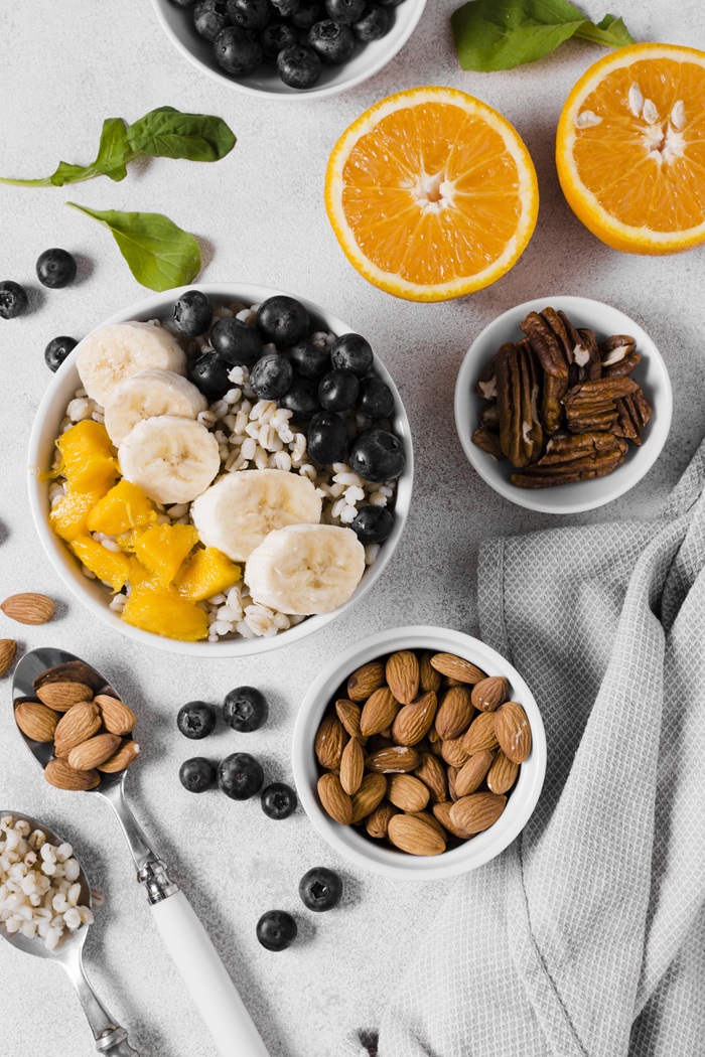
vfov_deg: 37.9
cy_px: 528
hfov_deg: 25.8
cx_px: 352
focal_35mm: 52
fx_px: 1542
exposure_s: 1/125
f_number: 8
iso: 250
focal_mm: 35
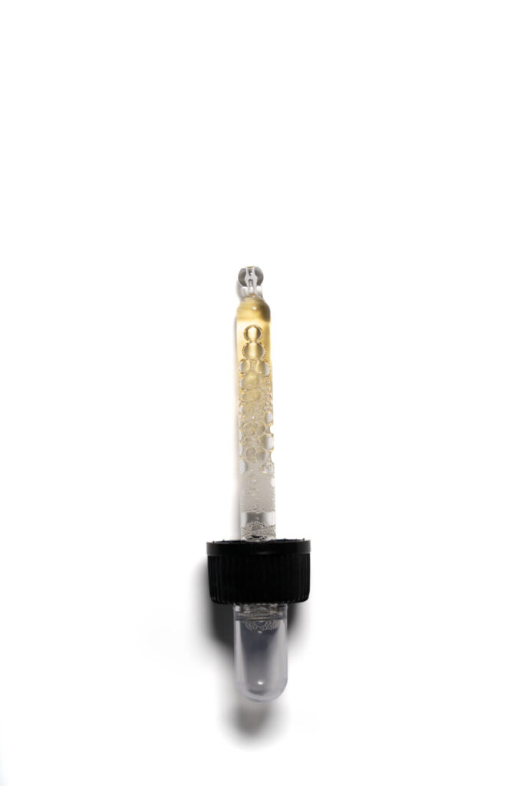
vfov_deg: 28.8
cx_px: 262
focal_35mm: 70
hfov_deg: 19.5
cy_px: 393
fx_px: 1528
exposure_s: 1/160
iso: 400
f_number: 4.5
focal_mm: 70
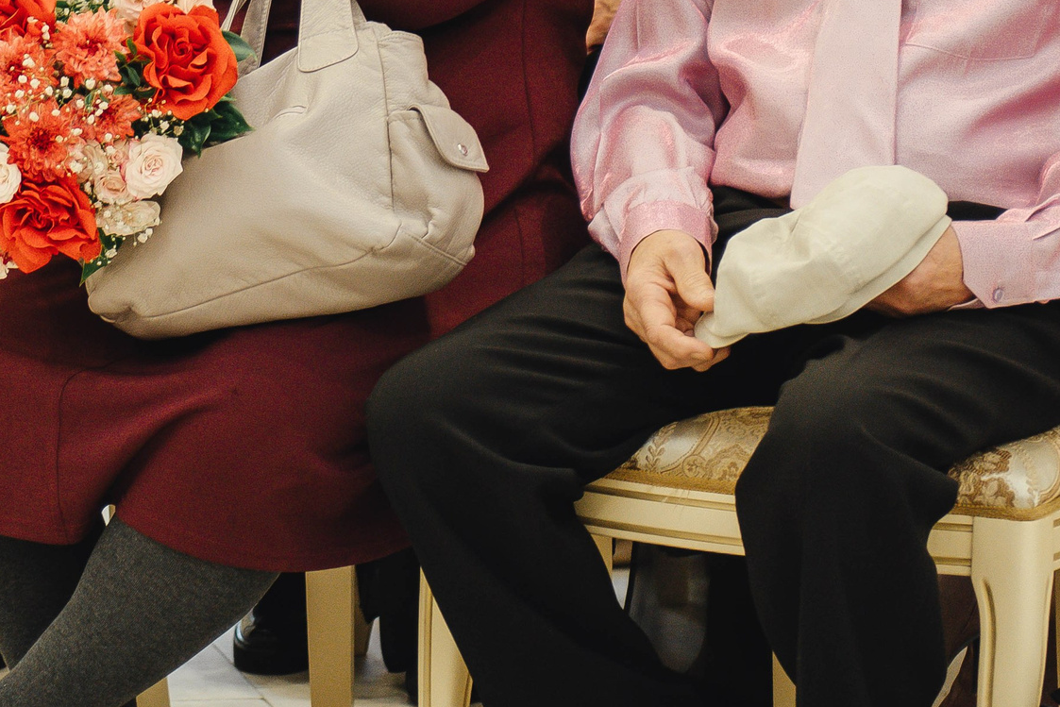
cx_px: -94
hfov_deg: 9.6
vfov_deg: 6.5
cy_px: 42
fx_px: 6243
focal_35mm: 212
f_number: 2.8
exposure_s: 1/250
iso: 500
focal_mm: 62
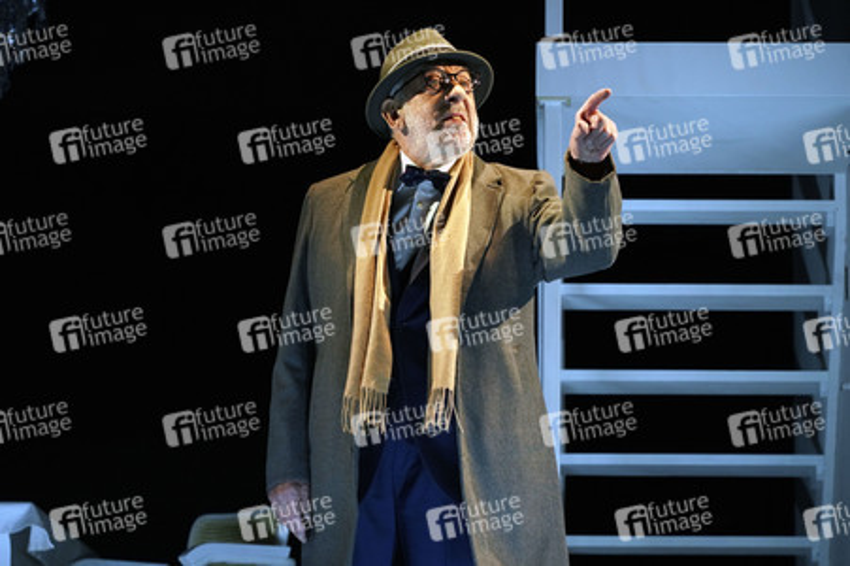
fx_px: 3350
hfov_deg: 14.5
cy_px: 283
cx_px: 425
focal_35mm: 142
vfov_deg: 9.6
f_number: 5.6
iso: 3200
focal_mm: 142
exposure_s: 1/160
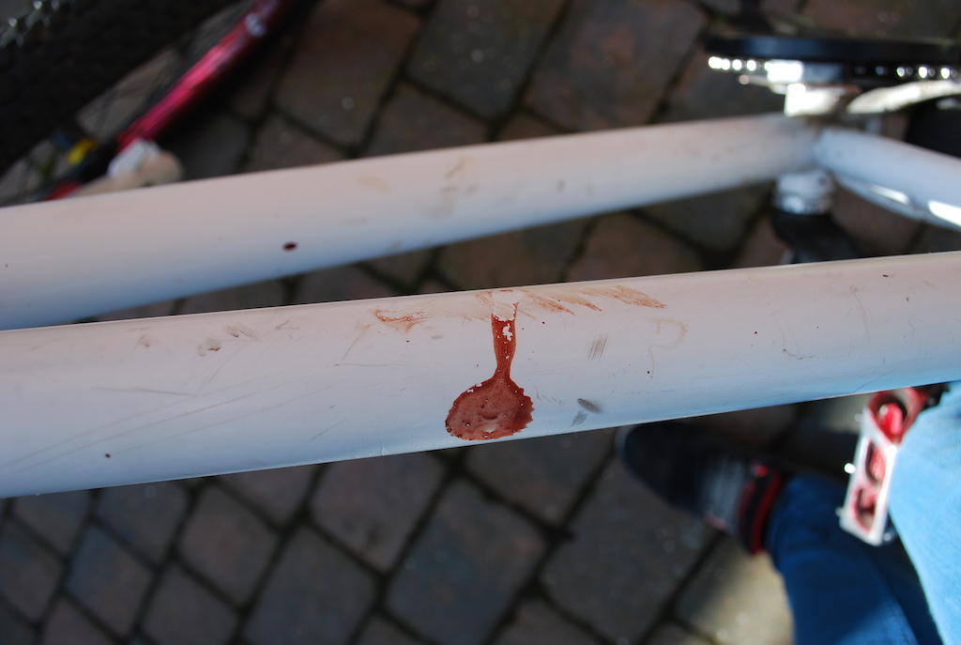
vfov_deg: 48.1
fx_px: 722
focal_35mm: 27
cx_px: 480
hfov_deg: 67.3
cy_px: 322
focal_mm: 18
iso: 100
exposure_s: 1/160
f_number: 6.3
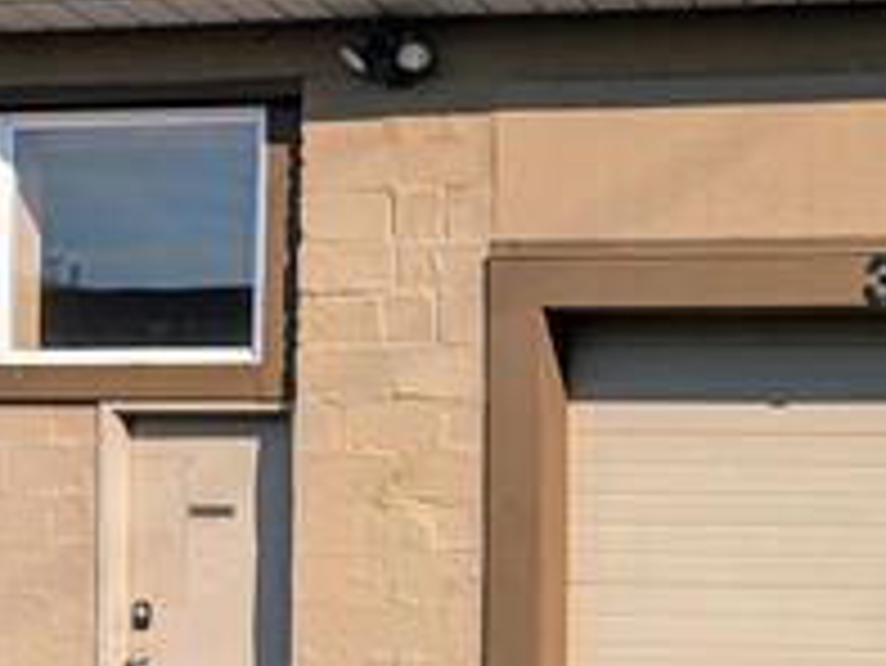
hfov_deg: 30.1
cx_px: 823
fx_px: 1562
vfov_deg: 24.0
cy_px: 430
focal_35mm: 61
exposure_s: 1/1408
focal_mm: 6.9
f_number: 1.68
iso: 30
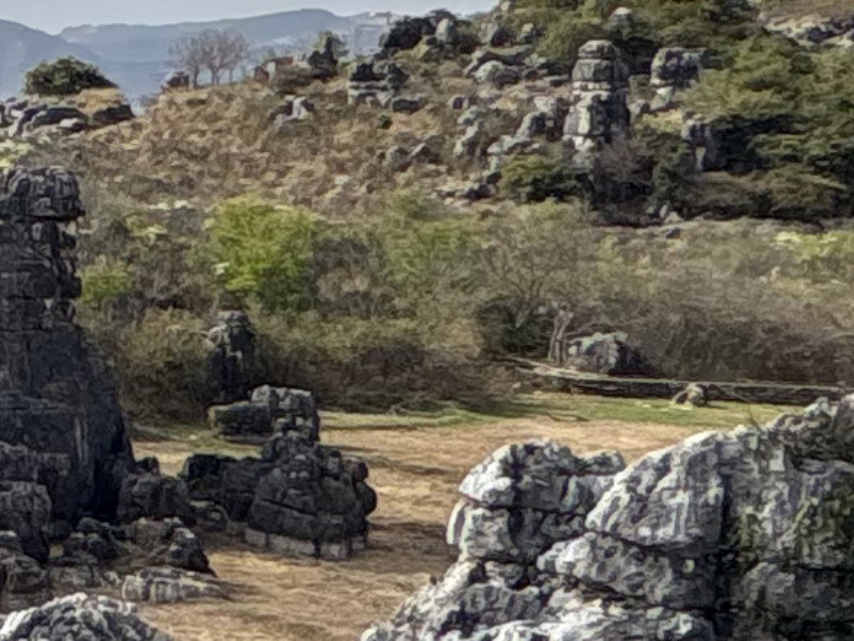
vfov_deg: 15.6
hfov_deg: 11.7
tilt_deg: -5.3
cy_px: 355
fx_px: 2344
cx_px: -1659
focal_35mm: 95
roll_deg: +1.0
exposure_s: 1/2083
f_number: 2.2
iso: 64
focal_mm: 2.22
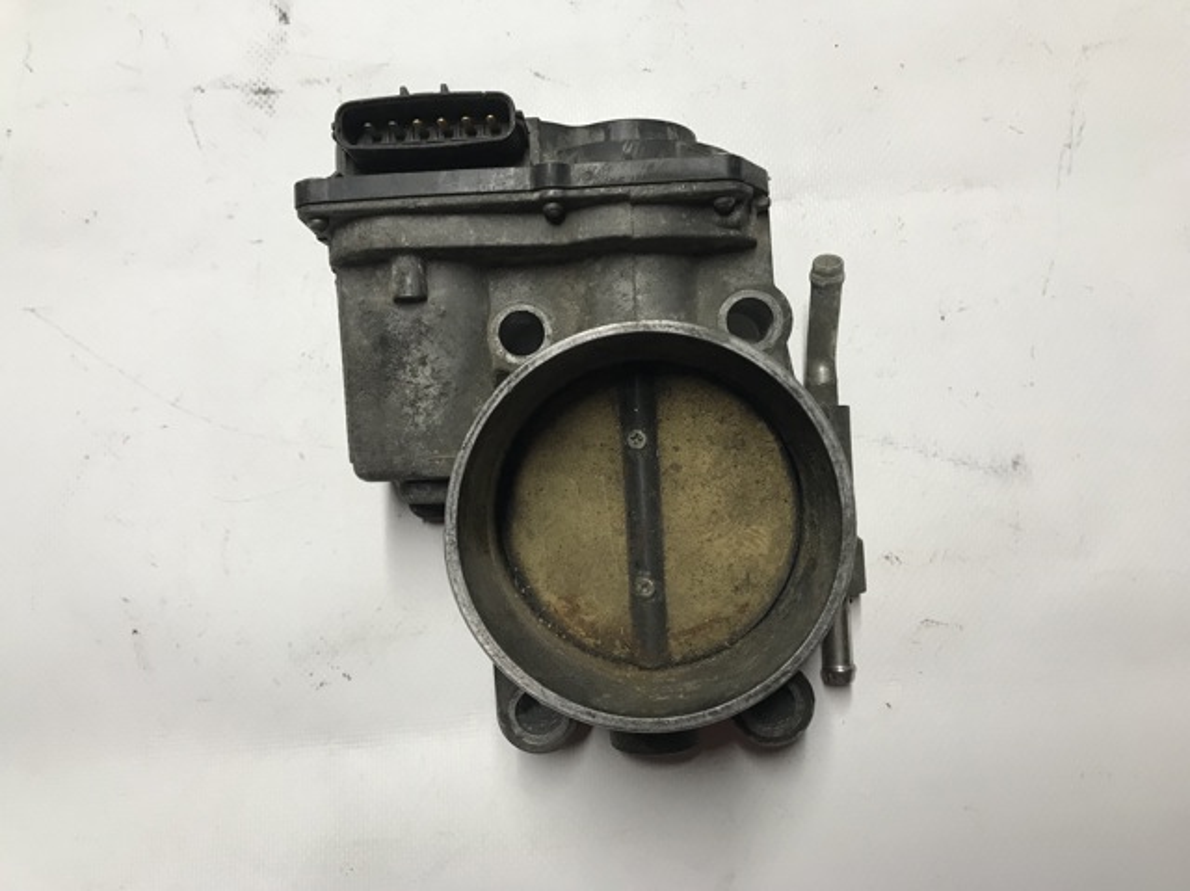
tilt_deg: -81.7
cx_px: 595
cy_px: 446
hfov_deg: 63.5
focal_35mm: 28
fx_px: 962
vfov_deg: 49.7
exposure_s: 1/33
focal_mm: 3.99
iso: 25
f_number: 1.8
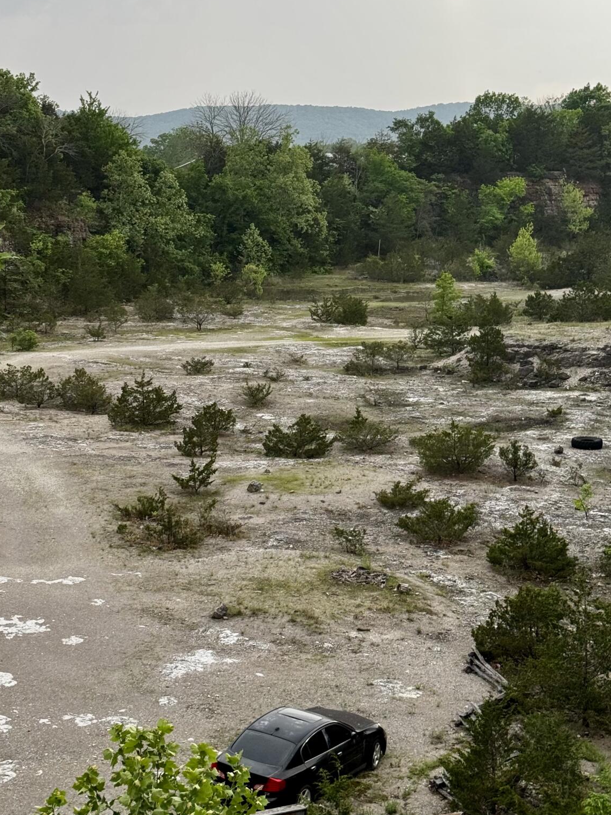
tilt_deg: -9.5
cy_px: 381
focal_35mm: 63
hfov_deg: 23.3
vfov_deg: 30.7
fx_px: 1483
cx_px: 252
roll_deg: +0.2
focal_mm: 6.76
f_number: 1.78
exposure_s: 1/572
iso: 64
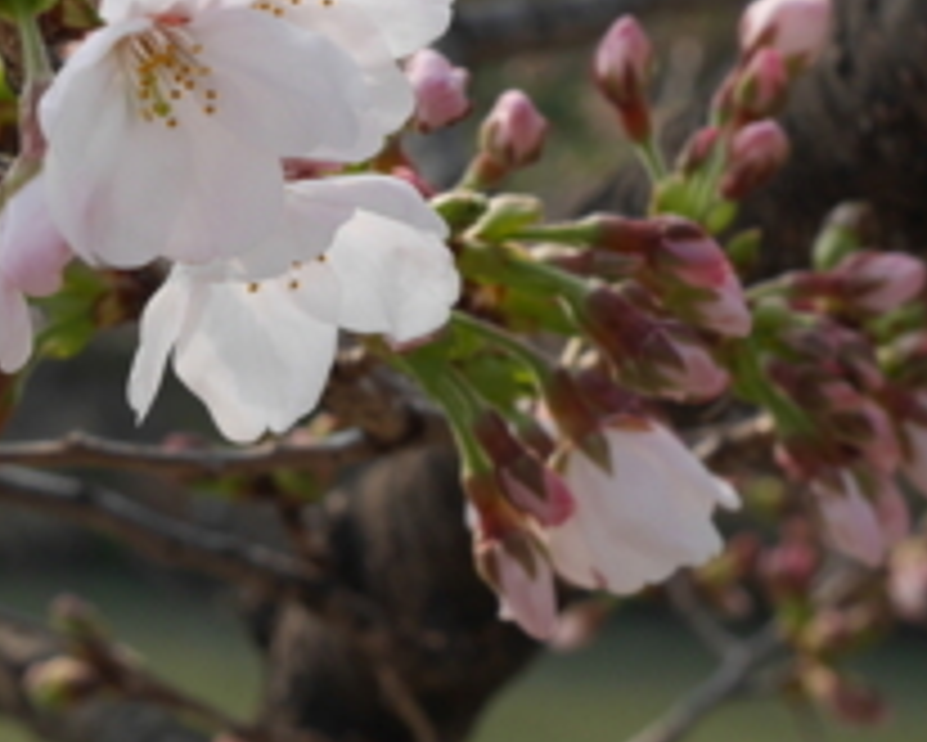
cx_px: 176
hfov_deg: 13.0
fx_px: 4062
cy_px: 299
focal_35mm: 148
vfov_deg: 10.4
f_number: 8
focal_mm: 26
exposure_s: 1/200
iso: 200
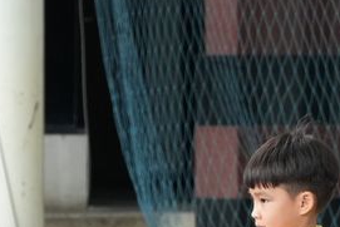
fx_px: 6057
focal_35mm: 641
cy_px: 411
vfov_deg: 2.1
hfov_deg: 3.2
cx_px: 142
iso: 2000
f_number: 5.6
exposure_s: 1/500
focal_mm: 116
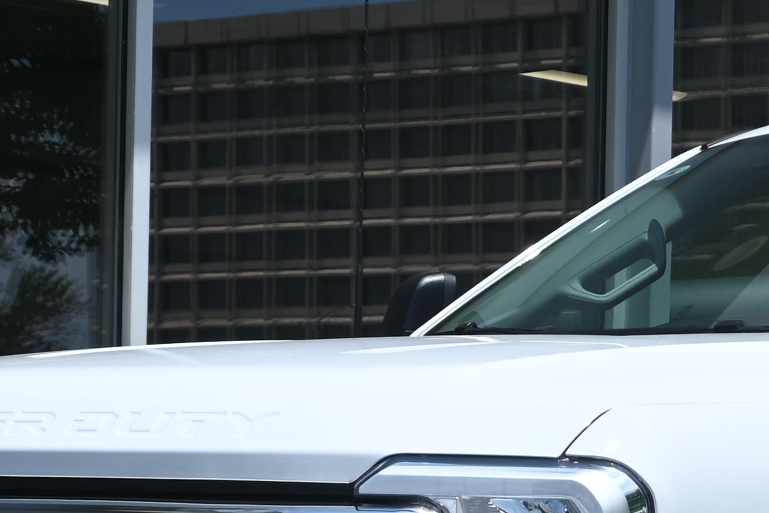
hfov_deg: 10.5
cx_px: 1055
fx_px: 4083
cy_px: 747
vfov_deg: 7.1
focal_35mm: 191
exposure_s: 1/400
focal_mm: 30.5
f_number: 8
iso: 100
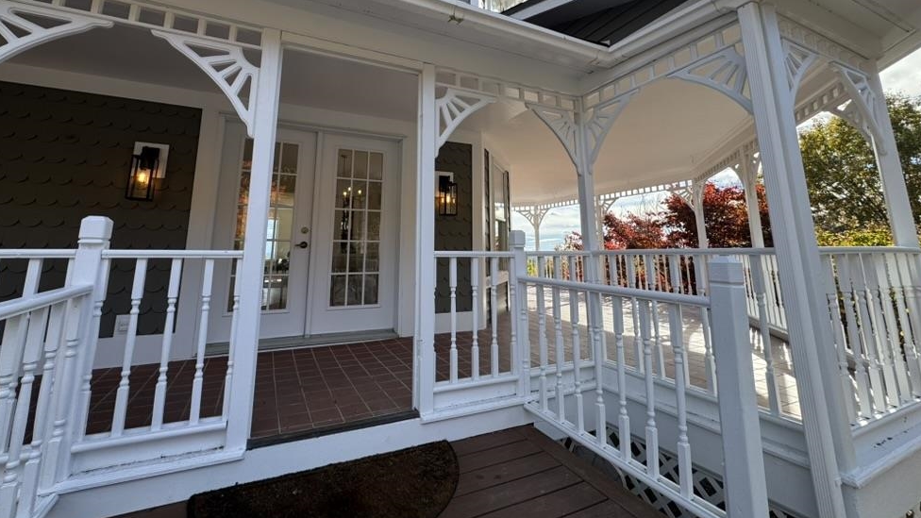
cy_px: 179
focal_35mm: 16
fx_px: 391
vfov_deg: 65.6
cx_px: 448
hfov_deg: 99.3
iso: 40
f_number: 2.2
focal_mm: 2.22
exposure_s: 1/522
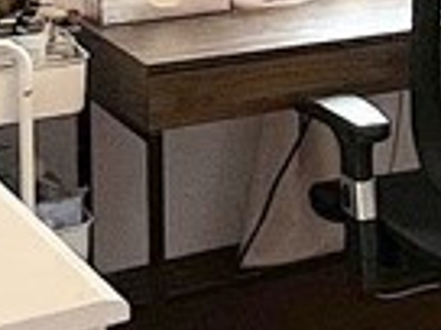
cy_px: -162
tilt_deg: -2.3
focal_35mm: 98
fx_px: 1248
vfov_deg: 14.1
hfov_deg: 15.8
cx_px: 885
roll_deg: -0.7
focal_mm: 1.57
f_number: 1.8
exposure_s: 1/60
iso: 125
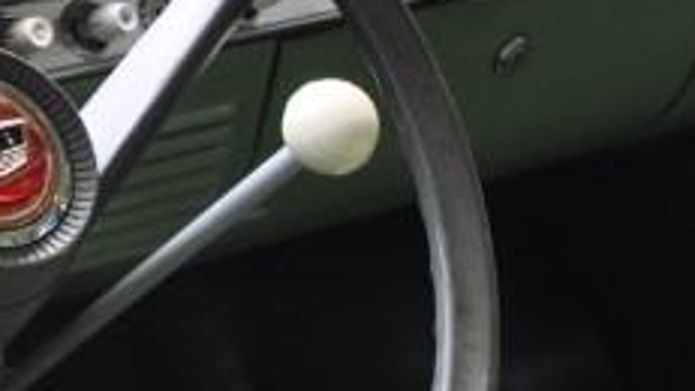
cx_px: -126
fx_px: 2488
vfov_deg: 9.0
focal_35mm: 135
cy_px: 168
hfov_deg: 15.4
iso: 200
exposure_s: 1/100
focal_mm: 22
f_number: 5
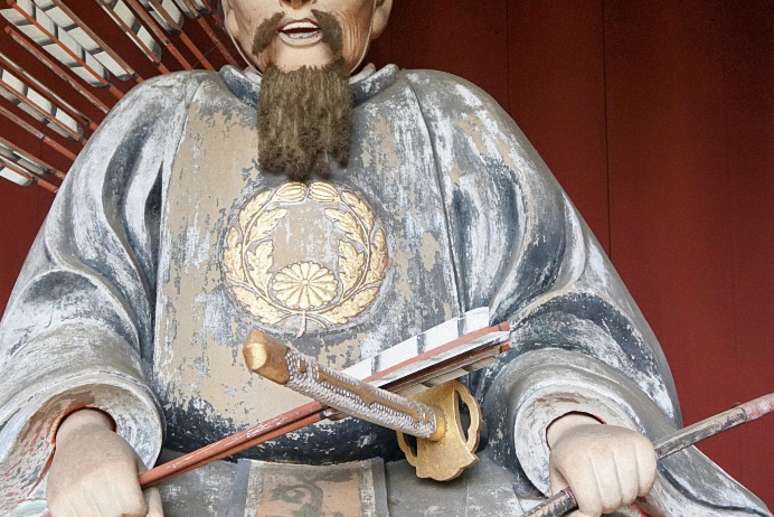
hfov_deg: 38.1
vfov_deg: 26.0
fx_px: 1118
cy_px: 234
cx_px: 350
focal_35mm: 52
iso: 2500
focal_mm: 20
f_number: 4
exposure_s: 1/160
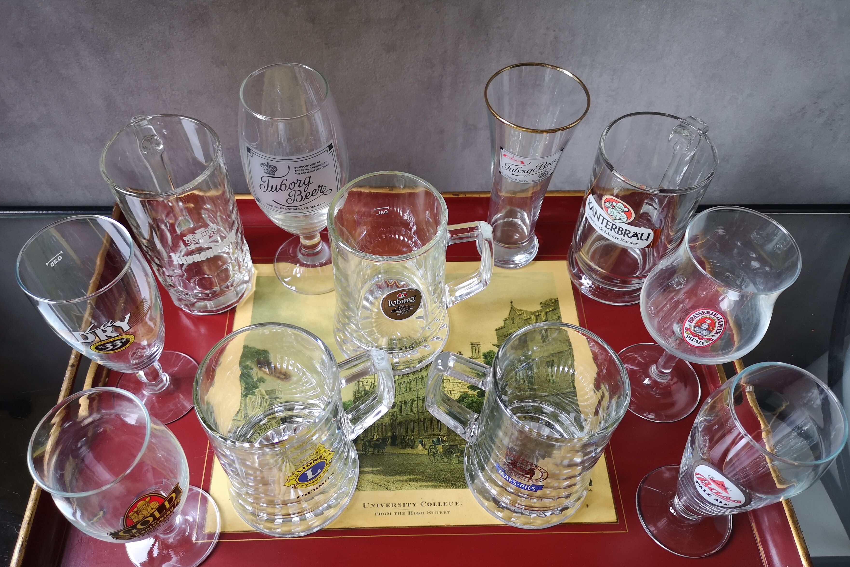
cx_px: 412
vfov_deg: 44.9
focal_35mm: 29
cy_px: 308
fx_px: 685
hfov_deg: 63.6
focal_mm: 5.58
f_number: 1.8
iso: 160
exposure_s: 1/33.3
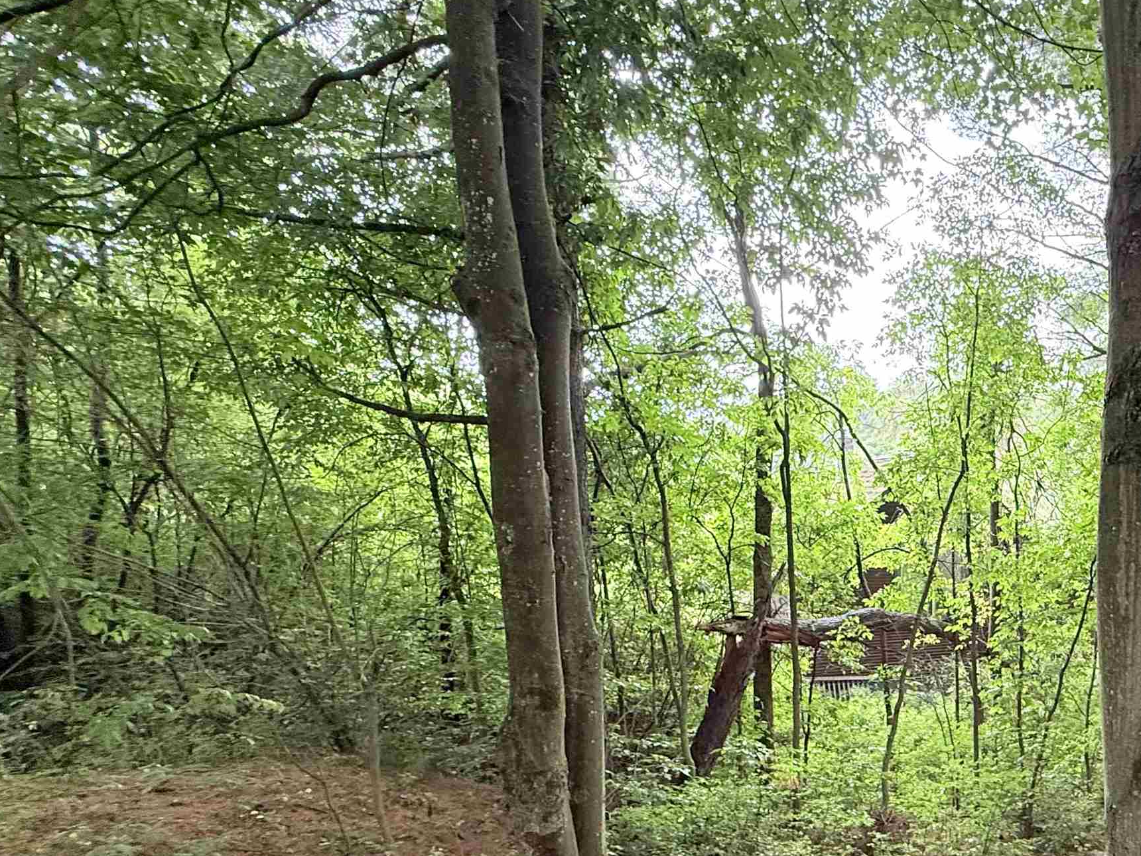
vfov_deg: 53.3
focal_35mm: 25
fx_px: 824
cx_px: 980
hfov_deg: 61.0
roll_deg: -0.6
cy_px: 598
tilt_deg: -5.6
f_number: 2.2
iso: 320
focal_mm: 2.22
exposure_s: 1/99
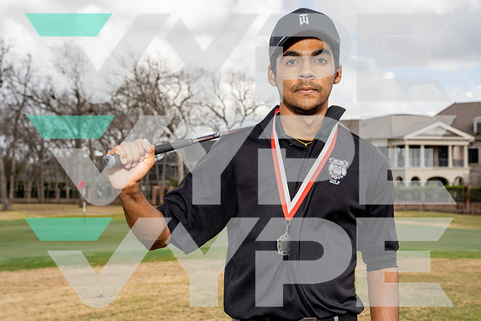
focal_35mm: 63
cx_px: 242
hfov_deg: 31.9
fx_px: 842
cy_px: 160
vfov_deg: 21.6
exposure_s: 1/250
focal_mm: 62
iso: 100
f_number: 8
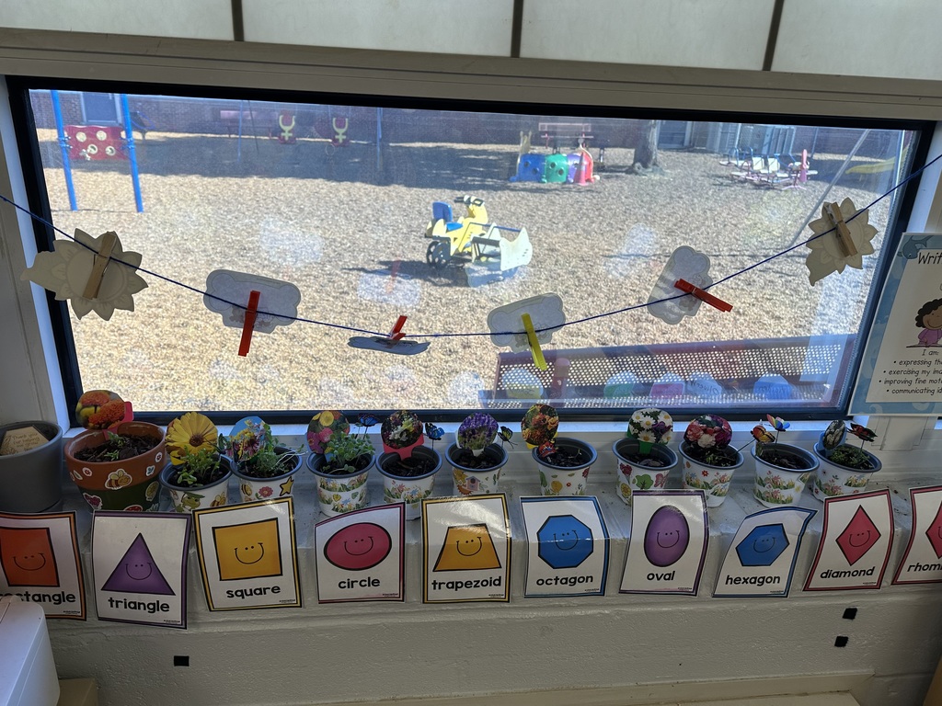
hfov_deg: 71.6
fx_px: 653
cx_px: 471
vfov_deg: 56.8
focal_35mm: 24
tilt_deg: -20.3
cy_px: 353
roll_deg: -2.8
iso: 64
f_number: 1.78
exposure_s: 1/241
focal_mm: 6.86
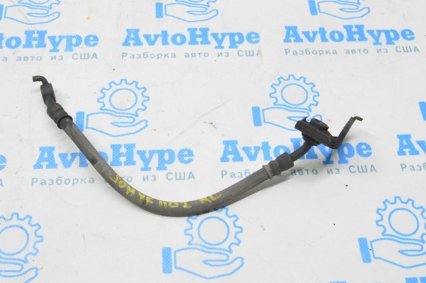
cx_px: 213
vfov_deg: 28.0
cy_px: 142
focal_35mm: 48
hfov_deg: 41.2
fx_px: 567
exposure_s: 1/15
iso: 6400
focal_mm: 32
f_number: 20
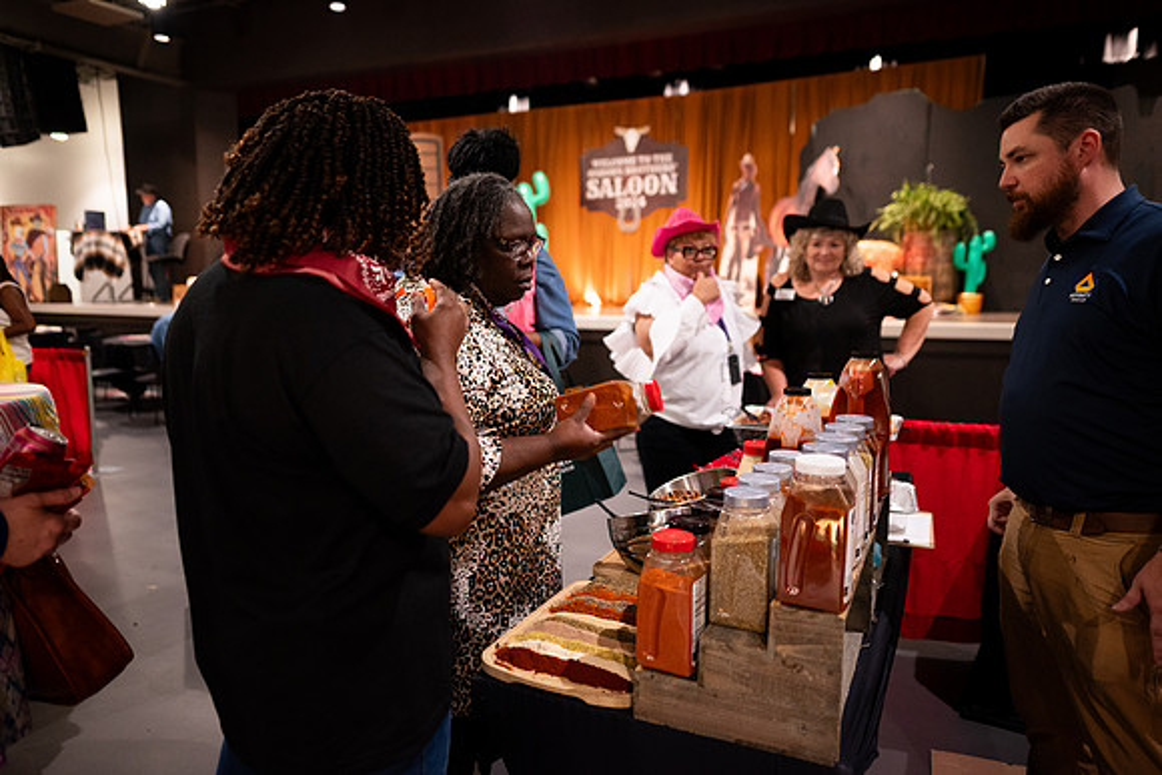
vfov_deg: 53.2
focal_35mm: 24
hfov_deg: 73.7
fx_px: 775
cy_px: 388
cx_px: 581
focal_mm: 24
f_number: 1.8
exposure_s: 1/200
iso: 1250
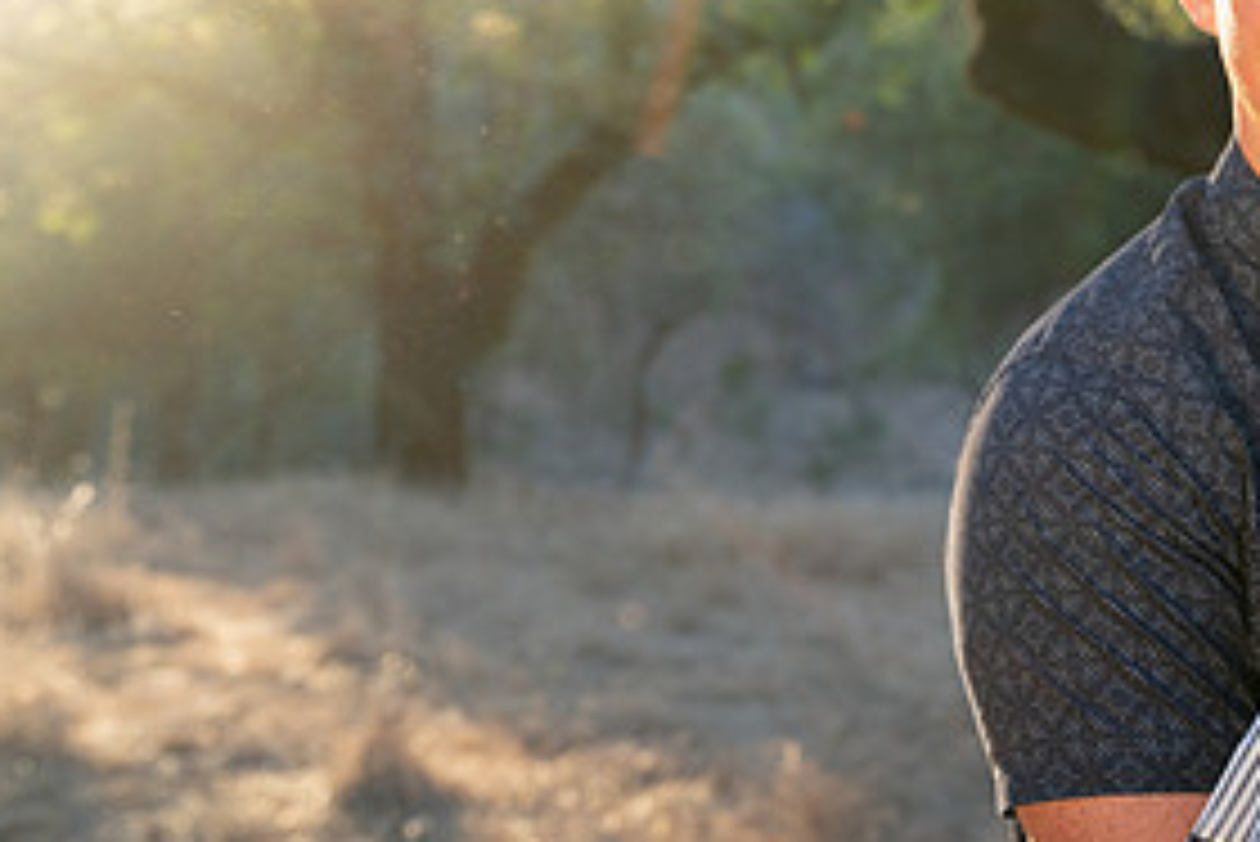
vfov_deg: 15.9
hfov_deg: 22.9
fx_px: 2976
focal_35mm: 85
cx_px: 1282
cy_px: 47
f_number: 4
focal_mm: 41
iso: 320
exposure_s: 1/125
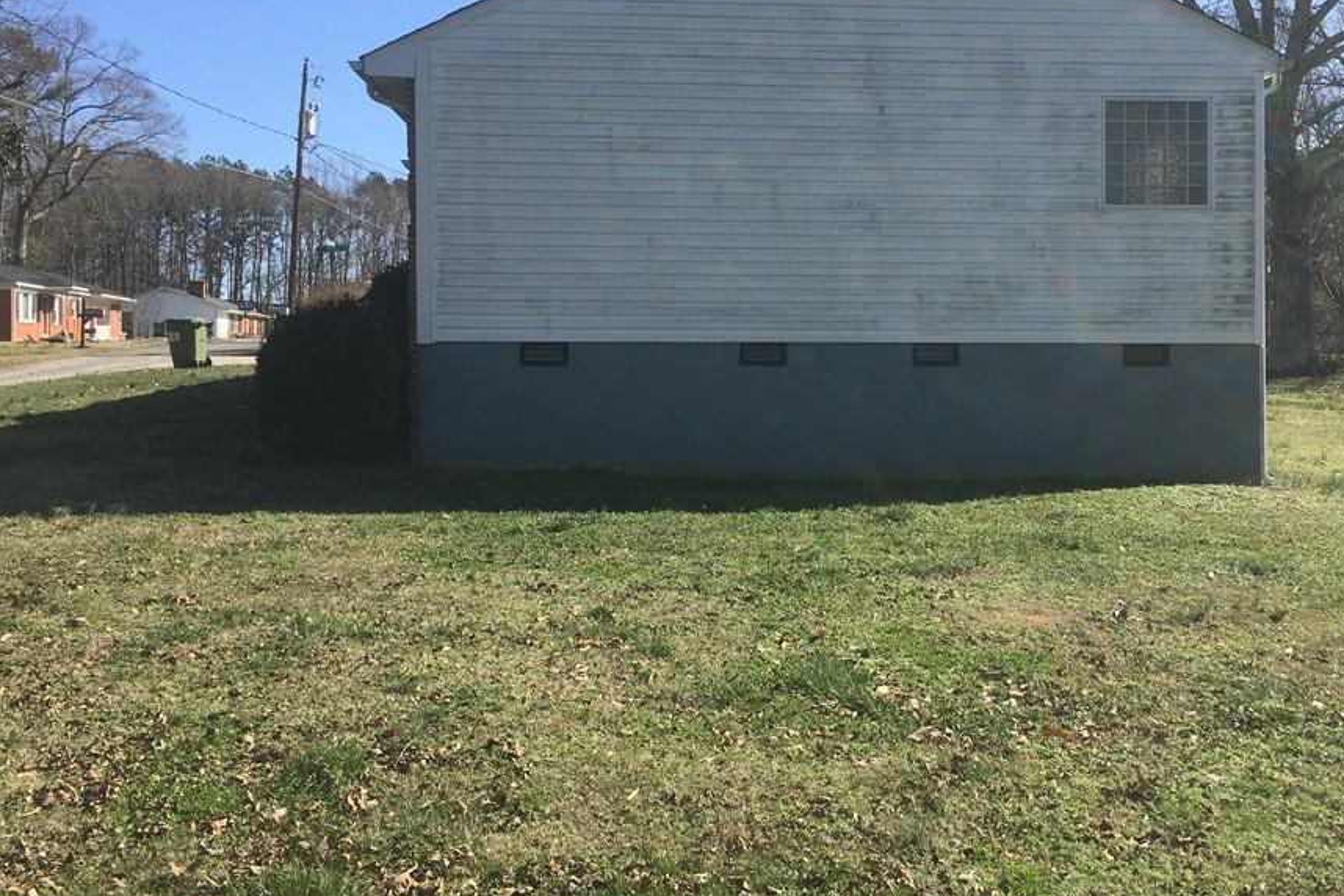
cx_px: 750
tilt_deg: +1.3
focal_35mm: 36
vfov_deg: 36.7
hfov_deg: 53.0
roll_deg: +0.0
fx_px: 1344
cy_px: 360
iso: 25
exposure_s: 1/1166
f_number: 2.2
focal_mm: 4.15
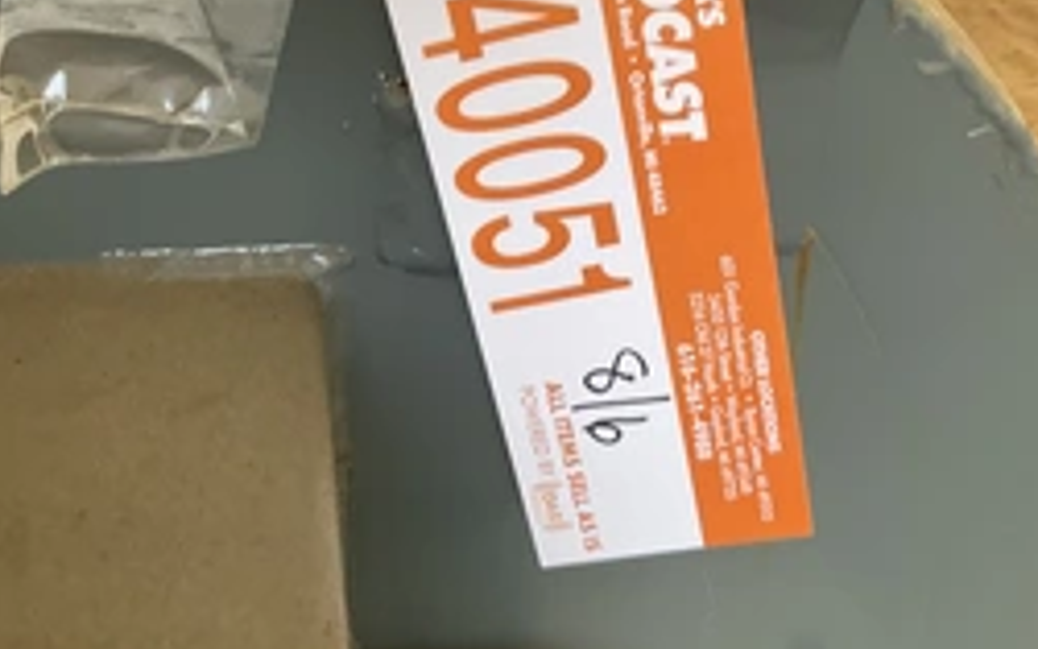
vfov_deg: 26.0
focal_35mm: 49
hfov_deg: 40.2
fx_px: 1386
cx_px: 289
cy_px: 165
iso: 64
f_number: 1.8
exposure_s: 1/64
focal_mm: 3
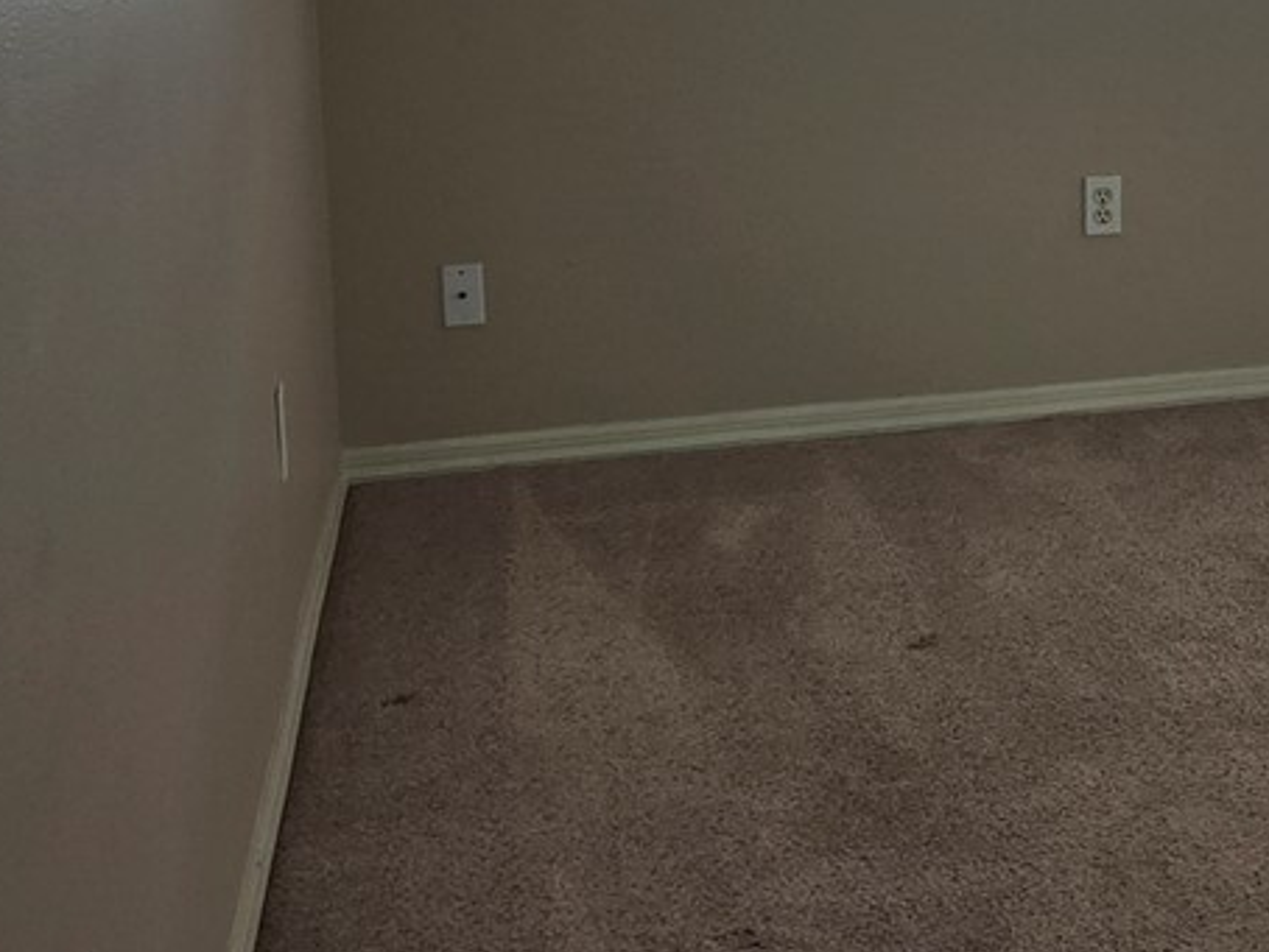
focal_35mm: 81
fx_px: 2971
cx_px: 1344
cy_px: -8
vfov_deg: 17.8
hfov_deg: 22.9
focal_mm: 5.4
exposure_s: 1/180
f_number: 1.8
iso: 64
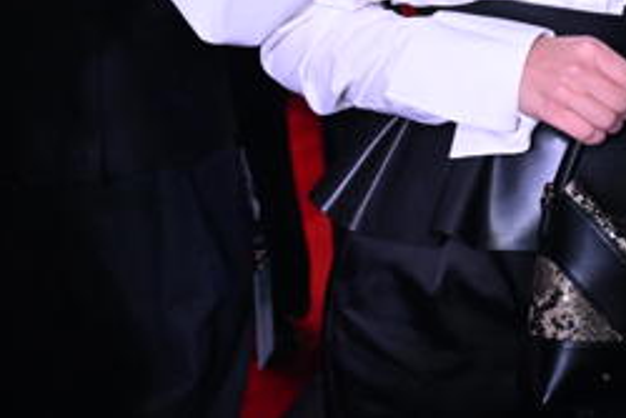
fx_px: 1583
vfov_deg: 14.3
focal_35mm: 91
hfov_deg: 21.0
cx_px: 736
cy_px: -155
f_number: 5
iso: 2500
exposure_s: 1/160
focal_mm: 33
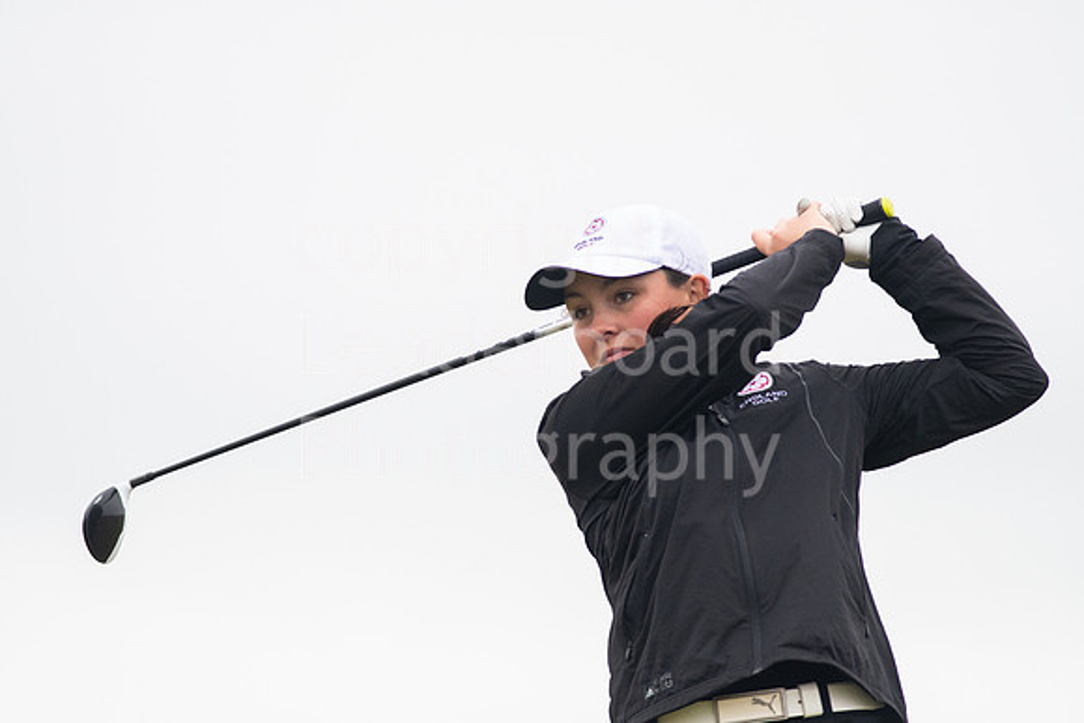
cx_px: 542
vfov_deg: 3.1
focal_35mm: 450
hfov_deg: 4.6
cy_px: 362
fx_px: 13553
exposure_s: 1/3200
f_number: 4
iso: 1600
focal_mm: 300
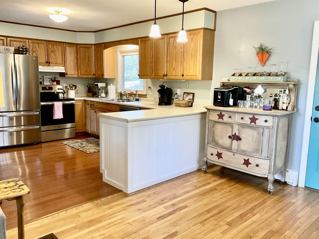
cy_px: 120
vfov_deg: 48.2
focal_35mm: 29
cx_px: 160
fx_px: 267
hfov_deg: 61.7
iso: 160
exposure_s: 1/60
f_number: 1.8
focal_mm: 3
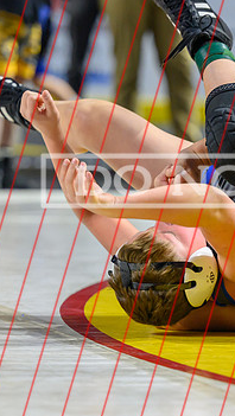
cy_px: 279
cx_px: 284
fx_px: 3626
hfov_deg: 3.7
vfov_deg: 6.6
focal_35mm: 328
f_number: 2.8
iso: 2000
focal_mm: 135
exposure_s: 1/800
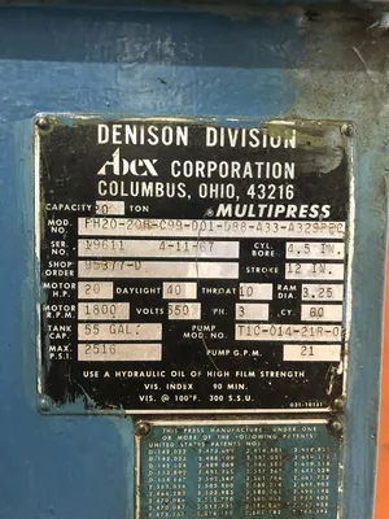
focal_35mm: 28
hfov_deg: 49.7
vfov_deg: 63.4
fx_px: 420
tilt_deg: -4.4
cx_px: 194
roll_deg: -2.4
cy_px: 260
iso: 100
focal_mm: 4
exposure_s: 1/11
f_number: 1.8
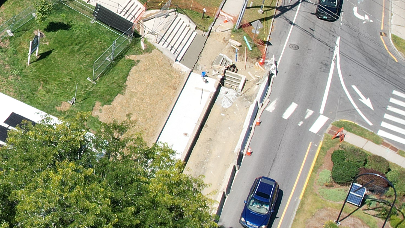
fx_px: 913
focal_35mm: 85
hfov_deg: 22.3
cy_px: 40
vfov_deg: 14.1
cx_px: -124
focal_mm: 8.38
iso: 100
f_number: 2.8
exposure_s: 1/1500
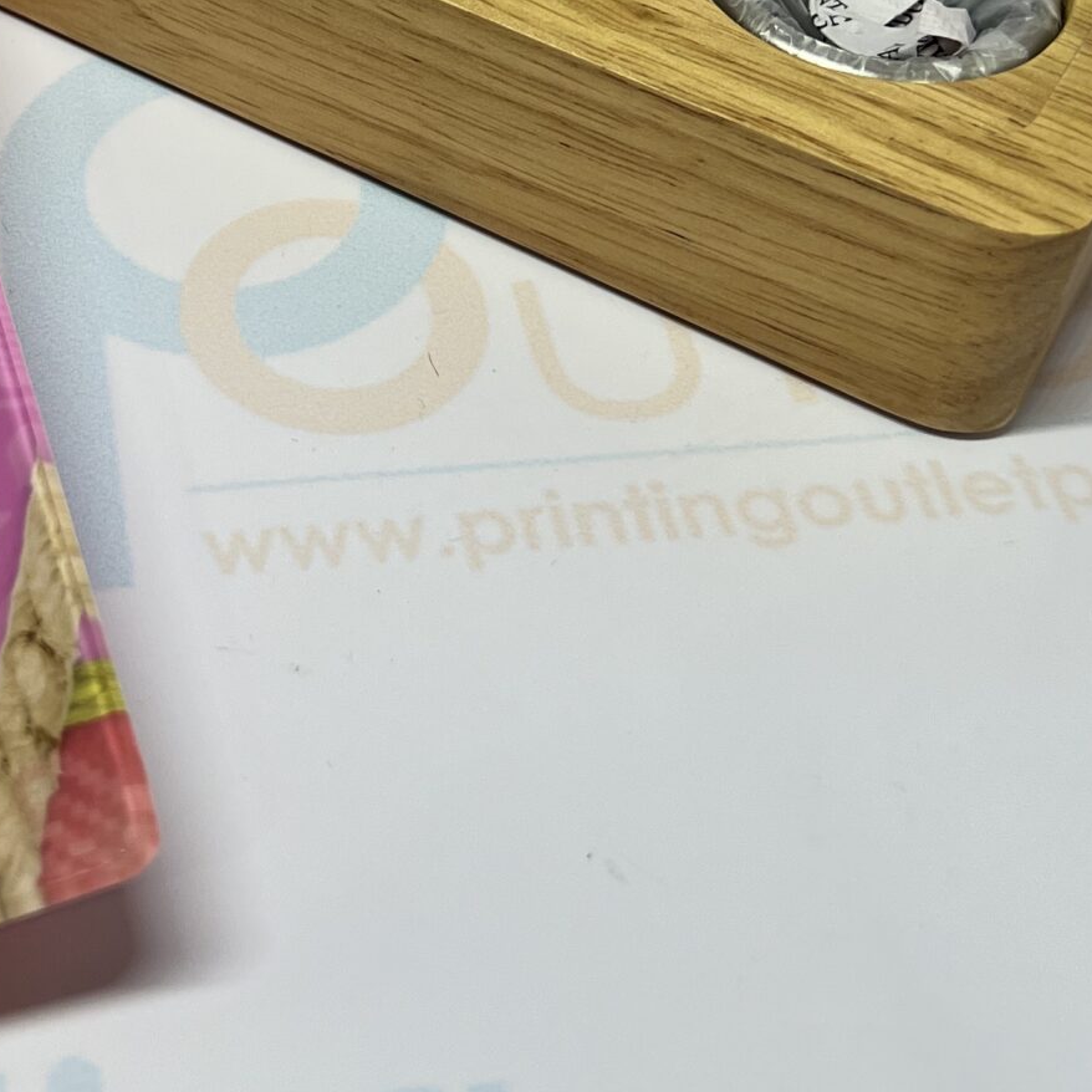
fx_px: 2391
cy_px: 157
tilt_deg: -44.3
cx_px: 141
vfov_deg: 25.1
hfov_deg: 25.1
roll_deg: -1.0
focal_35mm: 67
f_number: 1.5
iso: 64
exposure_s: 1/151
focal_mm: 5.7
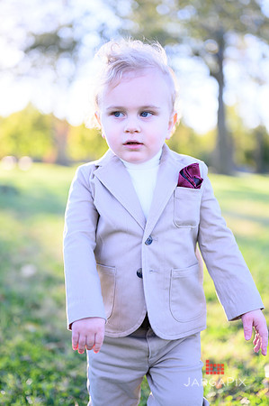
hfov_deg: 26.9
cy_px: 203
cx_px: 134
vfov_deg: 39.6
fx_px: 562
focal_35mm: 50
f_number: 2
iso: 320
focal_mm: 50
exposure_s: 1/800
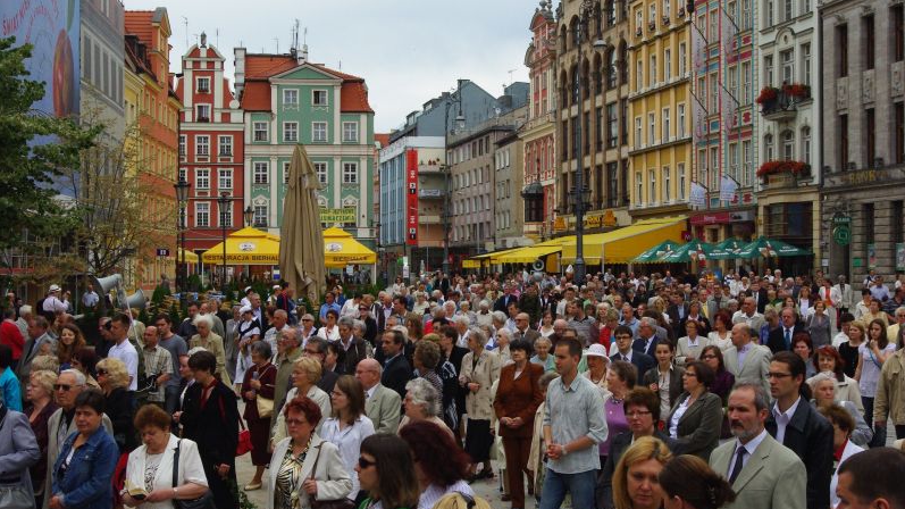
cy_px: 231
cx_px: 452
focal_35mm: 60
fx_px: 1440
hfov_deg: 34.9
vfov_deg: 20.0
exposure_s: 1/350
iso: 800
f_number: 16
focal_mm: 38
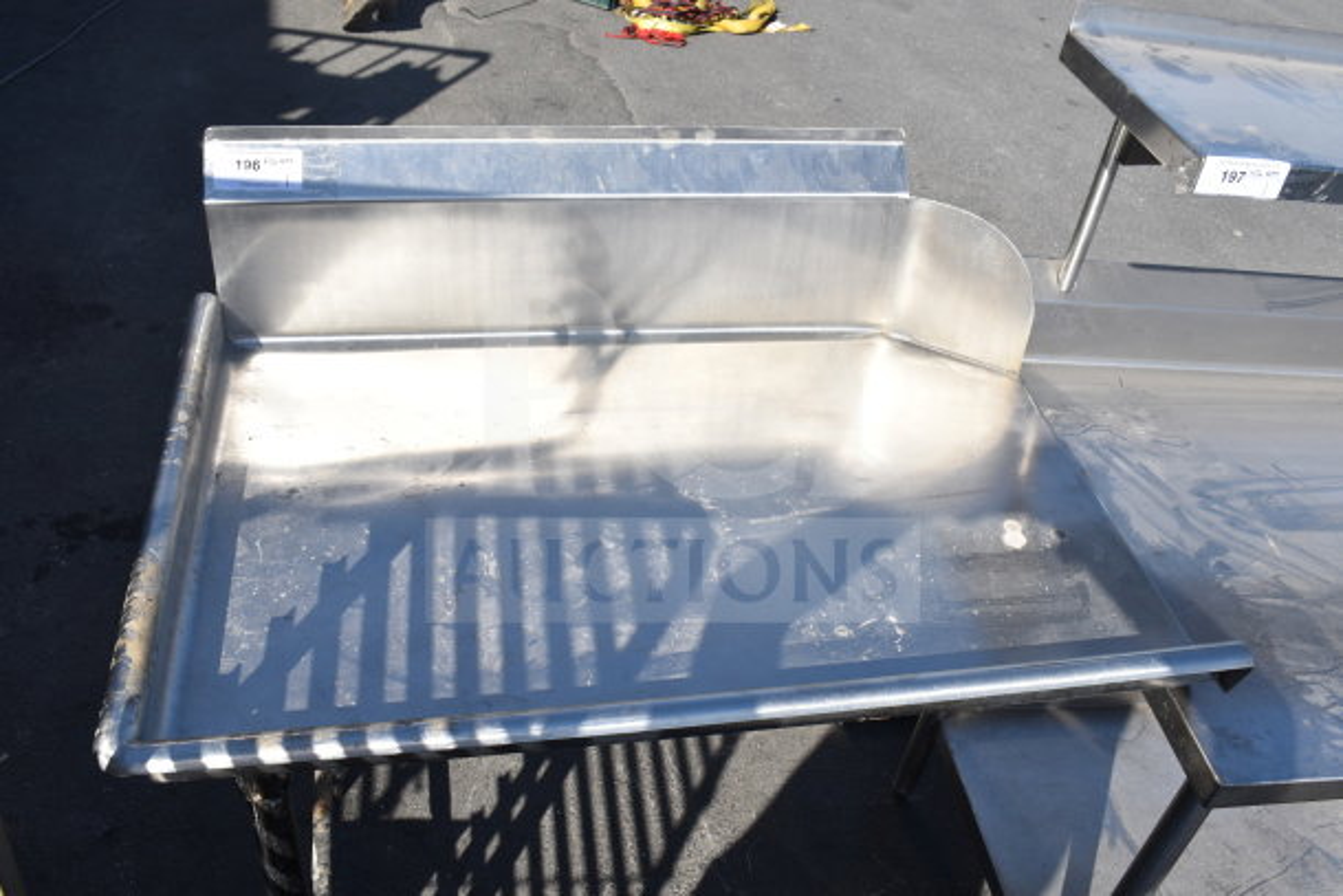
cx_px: 672
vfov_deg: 40.0
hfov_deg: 57.2
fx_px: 1231
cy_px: 448
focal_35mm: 33
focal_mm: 22
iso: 200
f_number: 9
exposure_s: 1/320
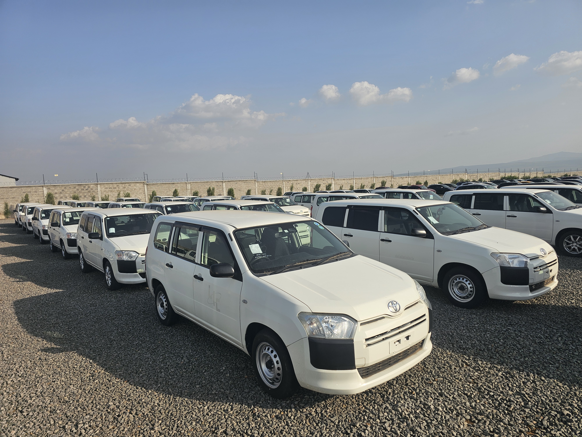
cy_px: 218
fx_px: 387
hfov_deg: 73.9
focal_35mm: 23
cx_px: 291
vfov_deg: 58.9
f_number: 1.7
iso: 10
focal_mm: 6.3
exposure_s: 1/919
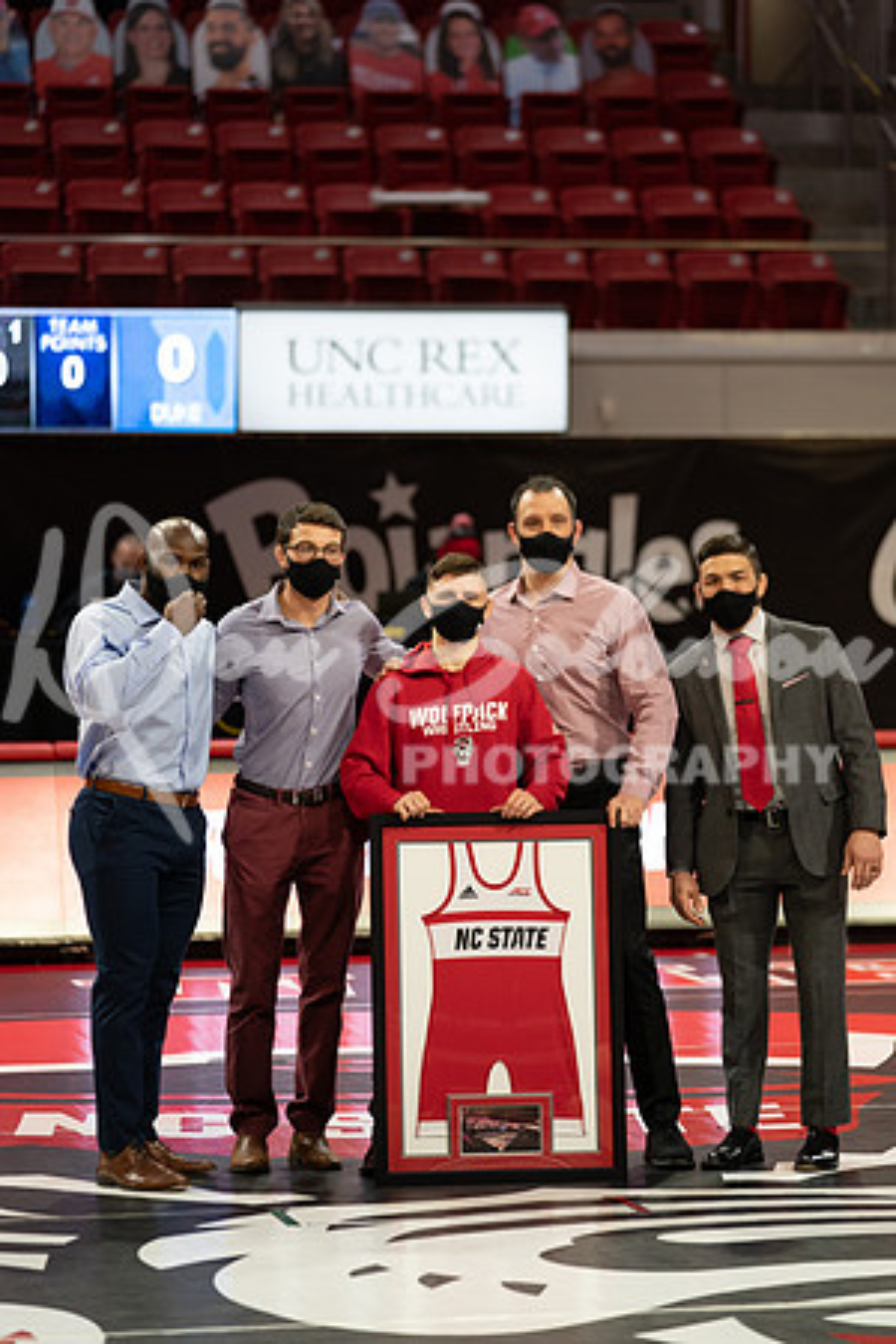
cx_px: 448
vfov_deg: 16.7
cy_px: 672
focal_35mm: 123
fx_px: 4592
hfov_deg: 11.1
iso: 2500
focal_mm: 123
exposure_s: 1/640
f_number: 2.8
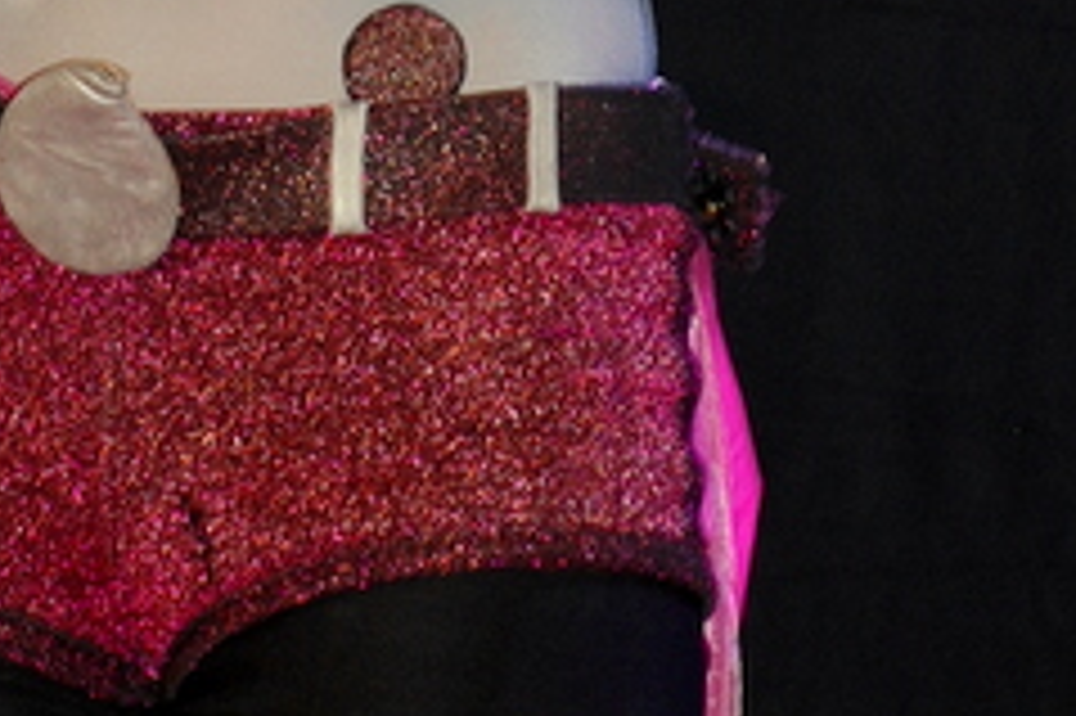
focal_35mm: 340
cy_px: -675
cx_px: 443
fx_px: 10140
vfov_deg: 4.0
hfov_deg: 6.1
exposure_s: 1/60
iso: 320
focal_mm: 75
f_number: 5.6
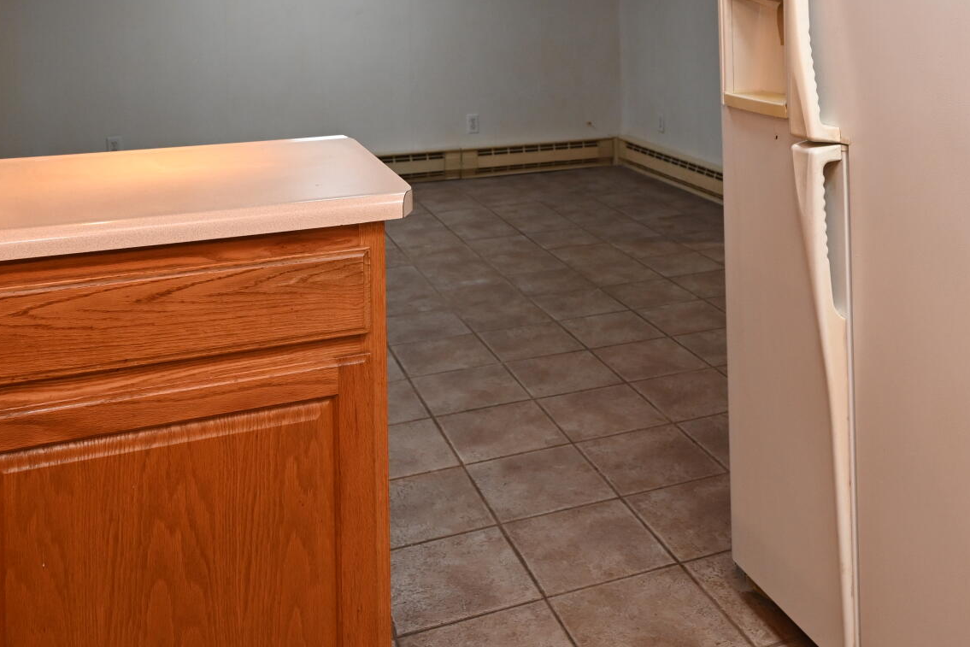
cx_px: 579
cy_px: -16
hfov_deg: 51.6
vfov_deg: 32.7
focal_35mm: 37
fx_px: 997
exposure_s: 1/60
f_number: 4
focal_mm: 14
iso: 640
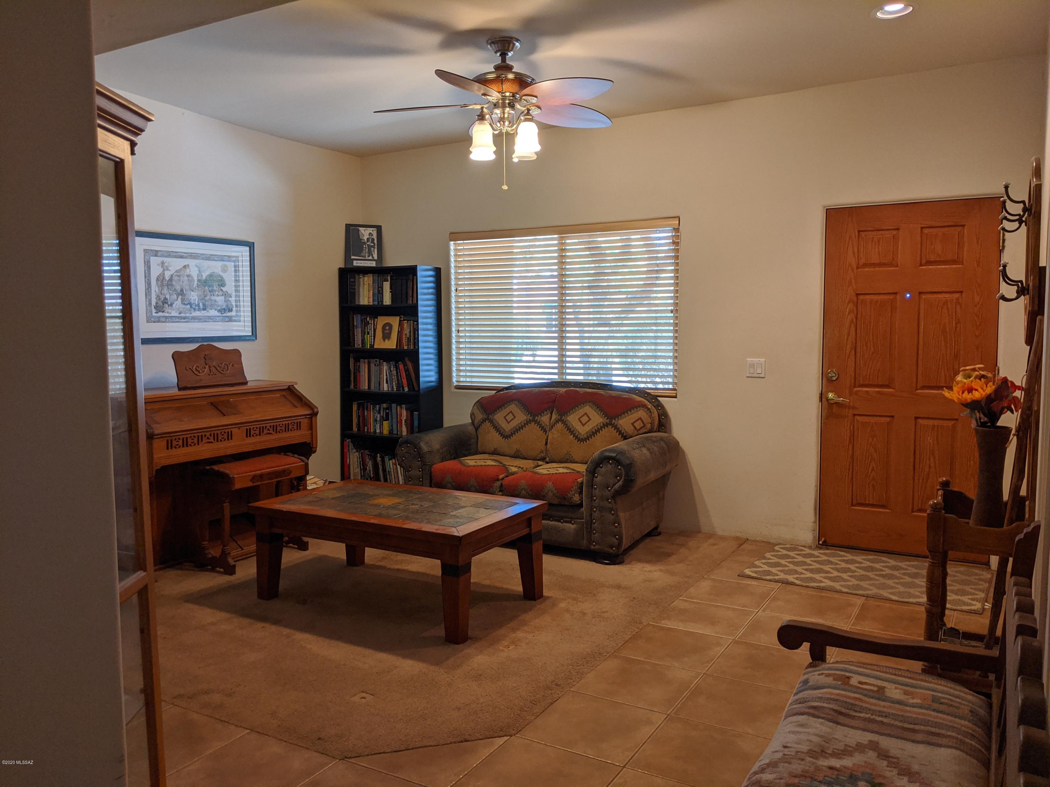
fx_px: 819
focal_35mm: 27
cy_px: 394
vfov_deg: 51.4
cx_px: 525
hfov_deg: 65.3
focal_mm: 4.44
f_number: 1.8
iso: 81
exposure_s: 1/59.9
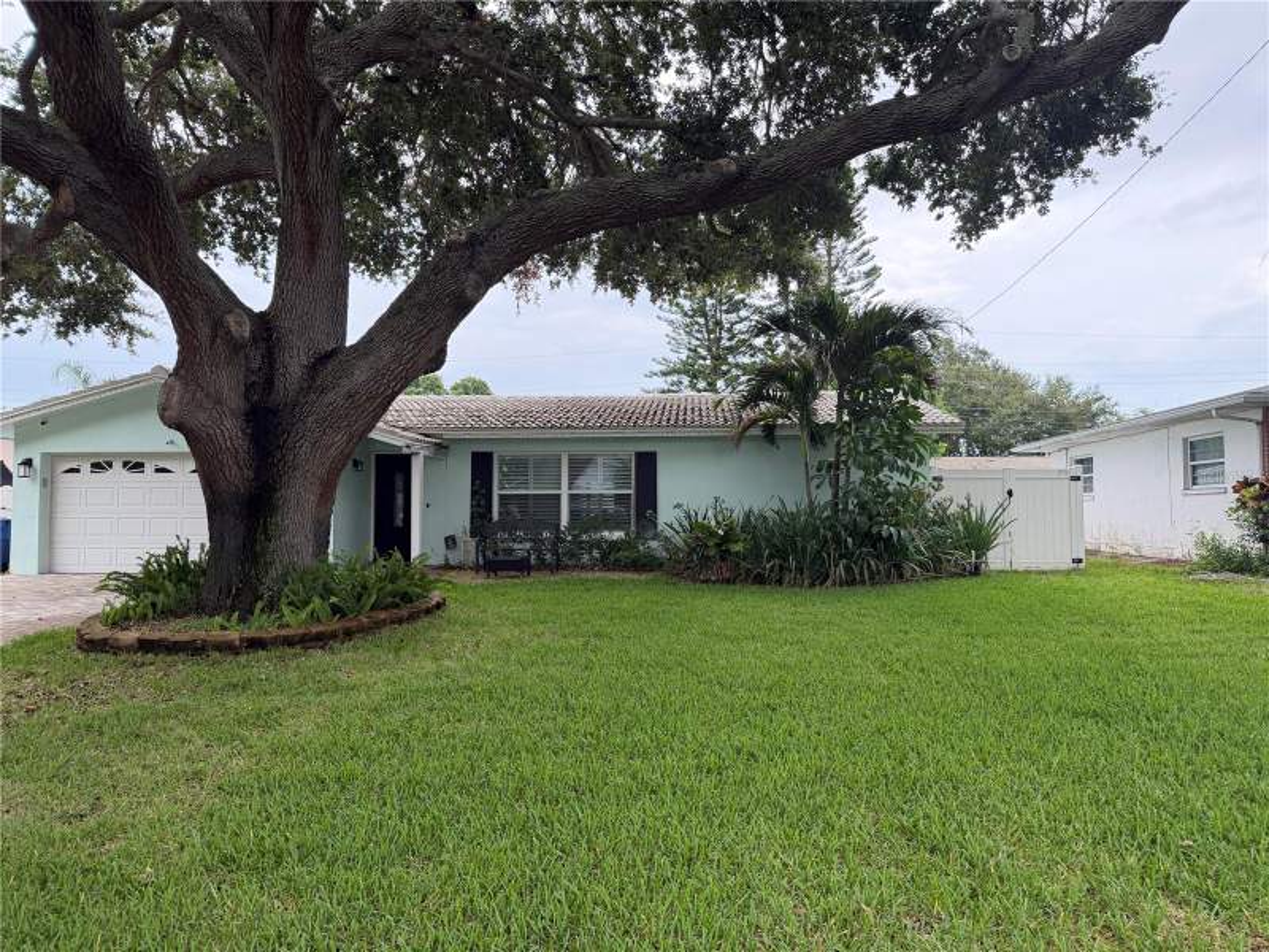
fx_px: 880
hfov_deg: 71.6
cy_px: 476
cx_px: 634
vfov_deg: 56.8
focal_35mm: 24
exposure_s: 1/612
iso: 100
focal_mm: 6.76
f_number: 1.78
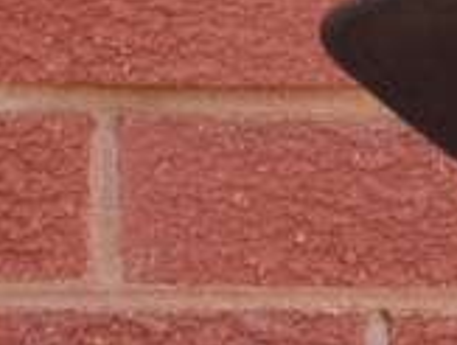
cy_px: 216
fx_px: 3162
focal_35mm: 239
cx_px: 805
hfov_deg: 8.0
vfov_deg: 6.2
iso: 50
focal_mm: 10.3
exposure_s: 1/90
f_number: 3.6
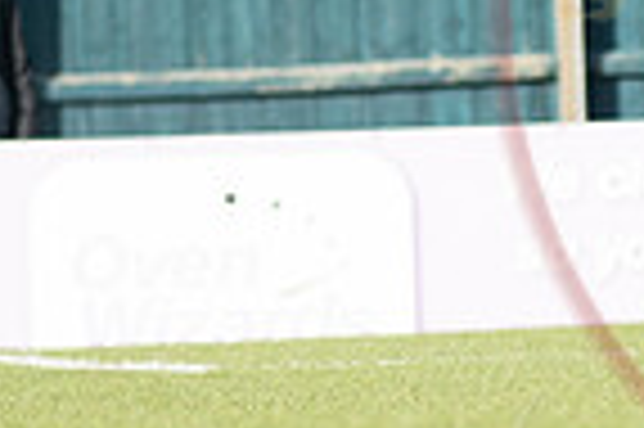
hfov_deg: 1.1
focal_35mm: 1826
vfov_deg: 0.8
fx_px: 32627
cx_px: 1045
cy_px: 61
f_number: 4.5
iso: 250
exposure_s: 1/1600
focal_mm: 300
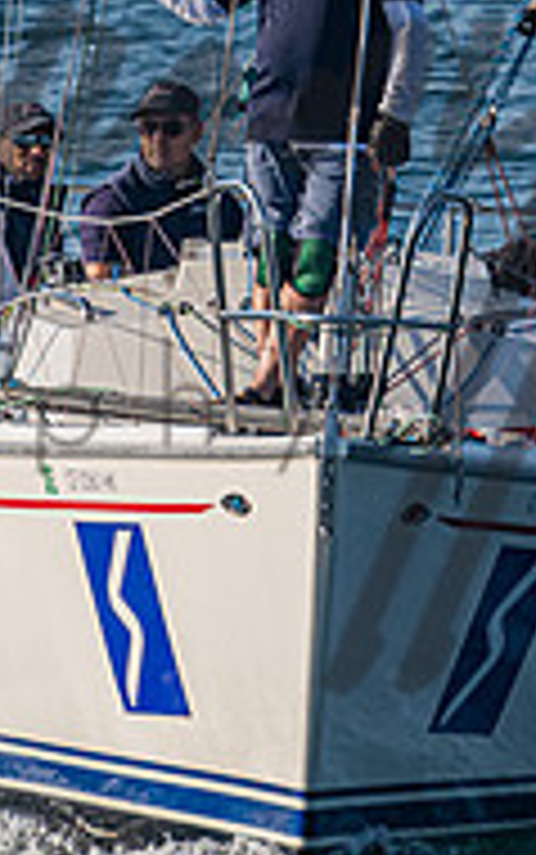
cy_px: -221
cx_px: 369
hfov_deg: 1.6
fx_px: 19673
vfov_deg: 2.5
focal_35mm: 843
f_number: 6.3
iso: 400
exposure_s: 1/1250
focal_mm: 200
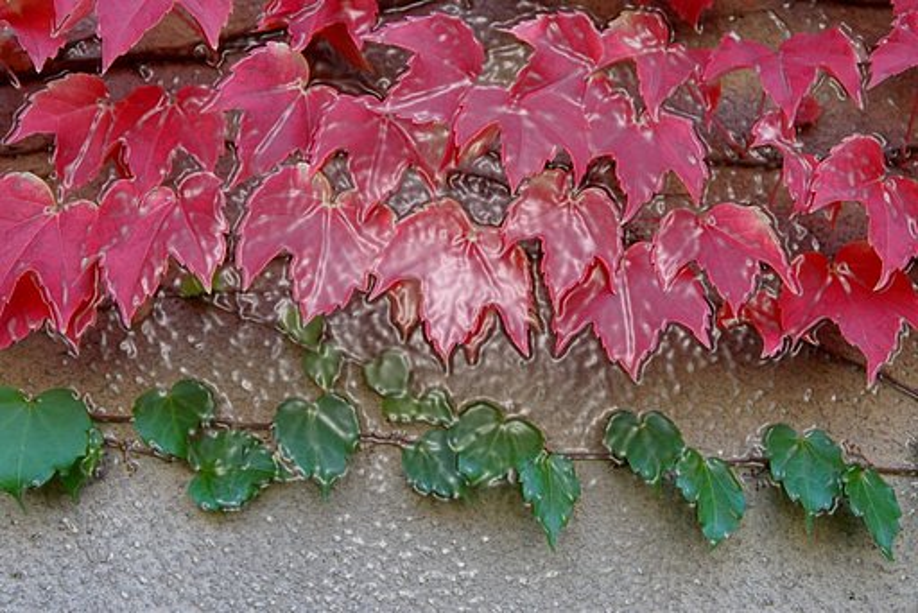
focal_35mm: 36
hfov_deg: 53.1
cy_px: 306
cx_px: 459
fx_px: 918
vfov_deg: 36.9
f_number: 5.6
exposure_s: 1/80
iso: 400
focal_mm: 24
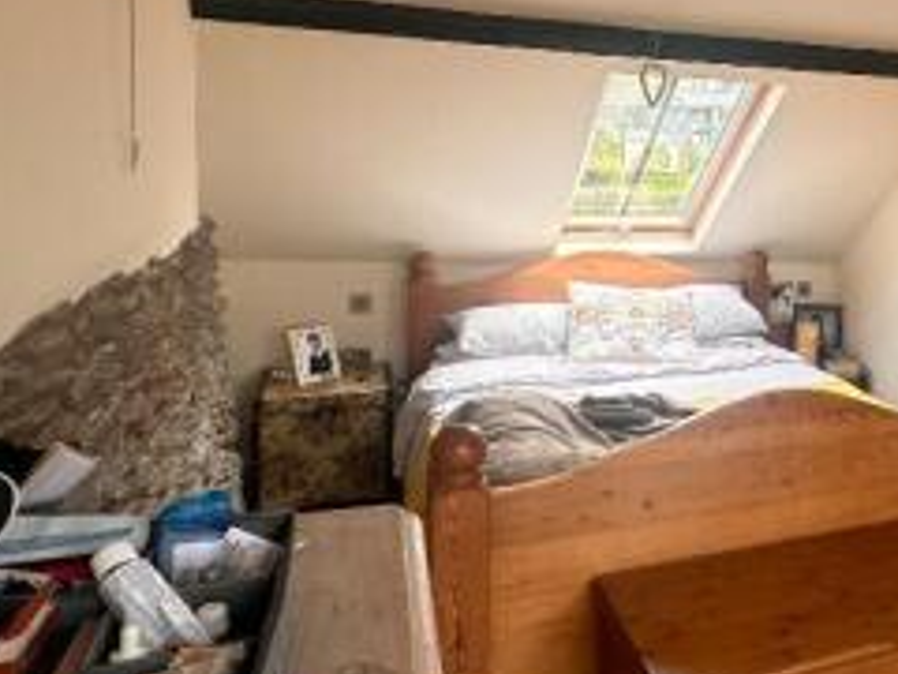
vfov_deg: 41.3
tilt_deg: -4.6
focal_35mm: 34
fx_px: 882
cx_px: 825
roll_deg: -3.1
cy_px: 230
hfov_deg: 47.8
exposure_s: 1/139
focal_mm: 2.22
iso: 40
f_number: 2.2
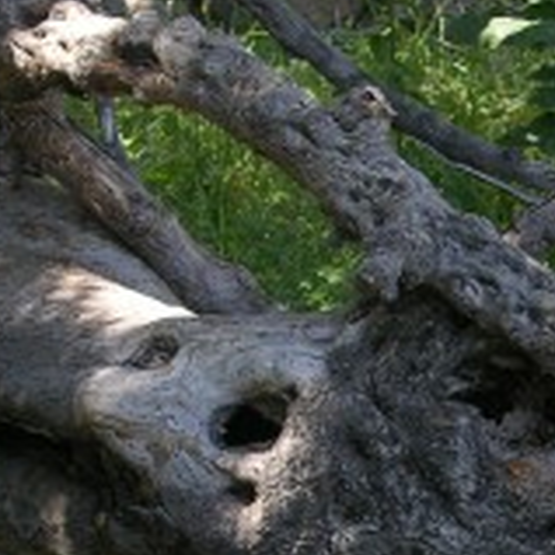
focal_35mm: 315
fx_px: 5714
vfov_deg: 5.5
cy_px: 628
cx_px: 510
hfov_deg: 5.6
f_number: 3.8
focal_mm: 18.8
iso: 50
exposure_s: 1/112
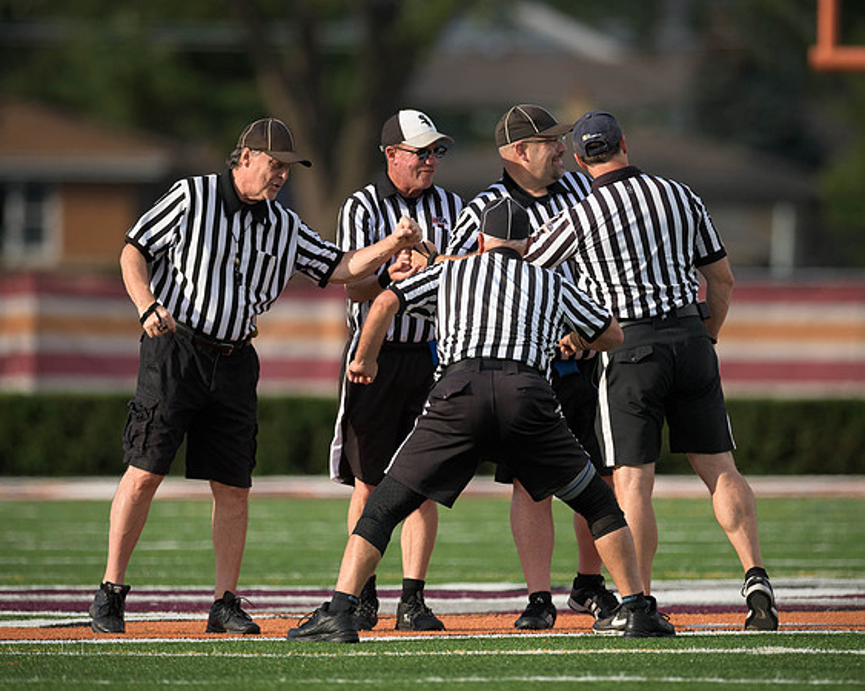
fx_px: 16332
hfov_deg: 3.0
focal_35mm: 638
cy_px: 311
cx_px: 476
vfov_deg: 2.4
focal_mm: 500
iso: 400
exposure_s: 1/2500
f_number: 4
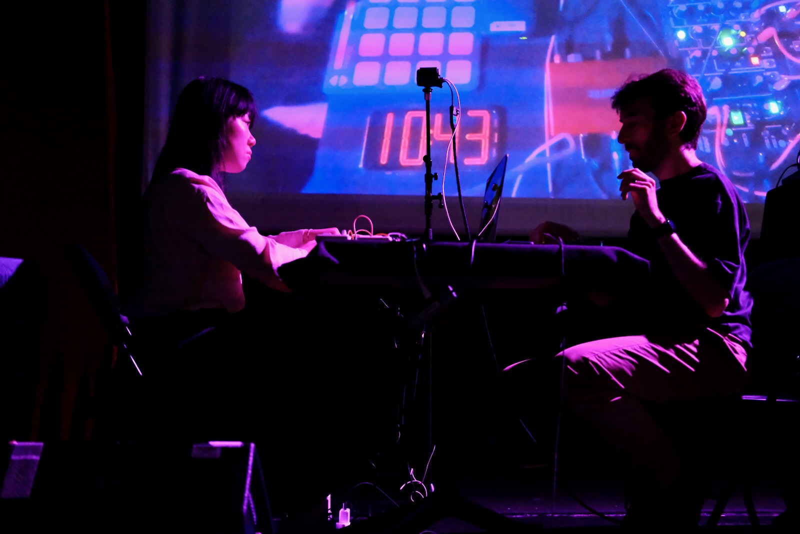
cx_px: 400
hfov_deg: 37.5
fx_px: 1178
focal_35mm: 53
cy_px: 267
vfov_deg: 25.5
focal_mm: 35
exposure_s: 1/105
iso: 8000
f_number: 2
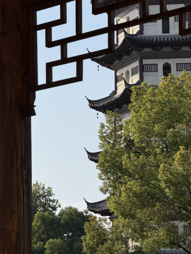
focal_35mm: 120
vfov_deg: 16.4
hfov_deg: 12.3
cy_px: 127
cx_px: 96
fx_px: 883
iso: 50
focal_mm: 15.66
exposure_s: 1/2083
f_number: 2.8
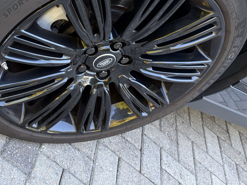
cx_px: 58
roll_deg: -42.8
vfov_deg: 27.4
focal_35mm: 51
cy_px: 15
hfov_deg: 36.5
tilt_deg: -28.9
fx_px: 364
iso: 125
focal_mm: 5.96
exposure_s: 1/108
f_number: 1.6
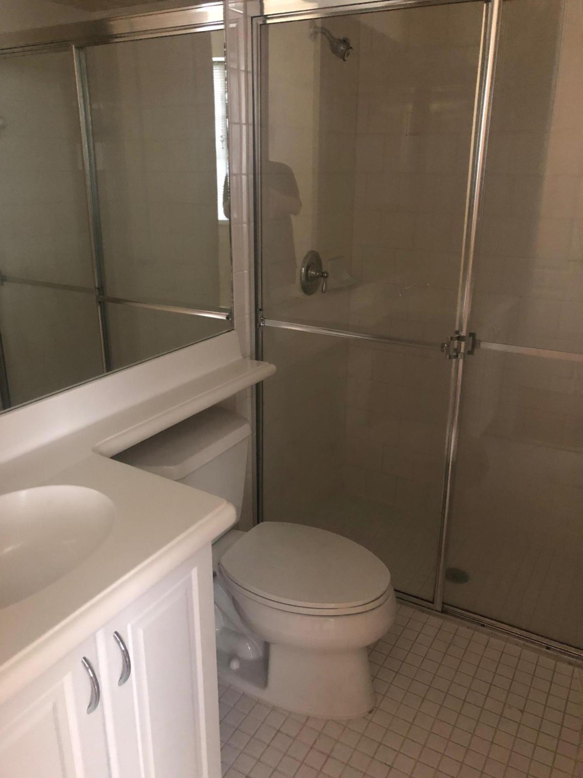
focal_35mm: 28
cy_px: 389
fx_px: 629
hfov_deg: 49.7
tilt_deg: -19.4
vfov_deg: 63.4
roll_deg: +0.0
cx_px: 292
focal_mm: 4
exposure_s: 1/4
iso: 100
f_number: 1.8
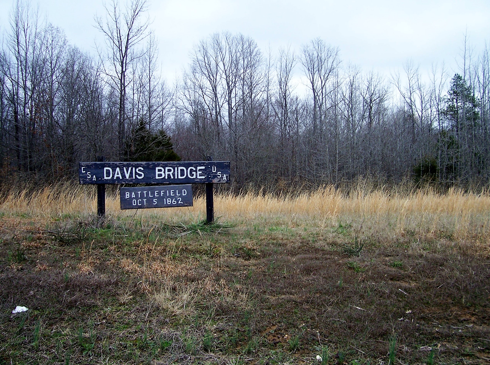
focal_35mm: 34
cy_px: 182
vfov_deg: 41.6
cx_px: 245
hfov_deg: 54.1
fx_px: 480
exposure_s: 1/350
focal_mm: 5.6
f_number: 2.7
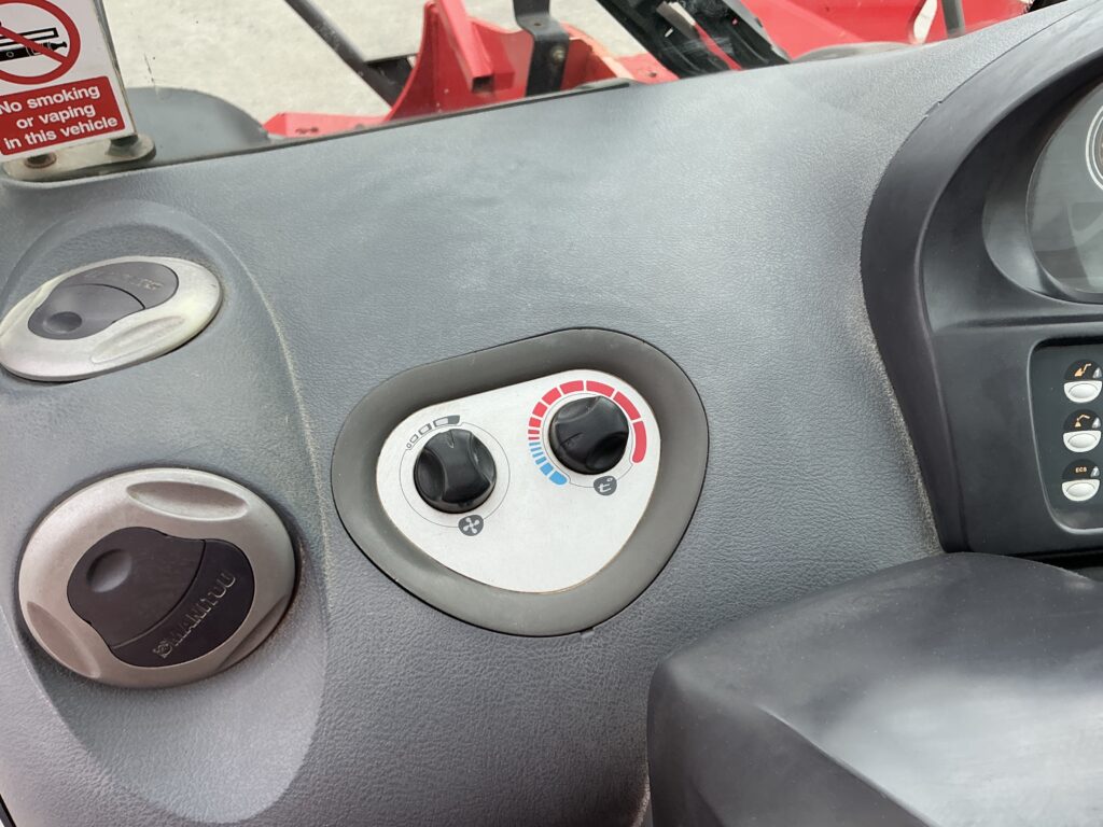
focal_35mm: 28
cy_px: 414
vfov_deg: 49.7
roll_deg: -3.1
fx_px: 892
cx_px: 552
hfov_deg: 63.4
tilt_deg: -43.2
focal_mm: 3
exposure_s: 1/239
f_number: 1.8
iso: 20
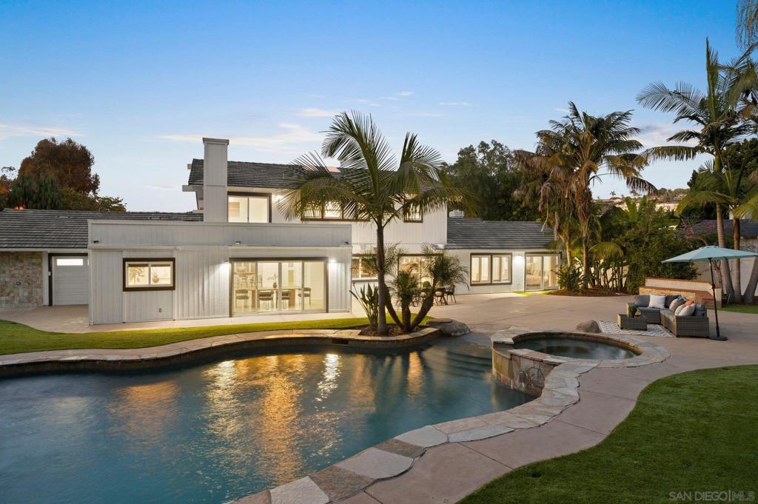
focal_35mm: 21
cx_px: 379
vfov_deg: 59.4
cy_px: 252
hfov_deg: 81.2
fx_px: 442
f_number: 8
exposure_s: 2.5
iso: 400
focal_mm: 21
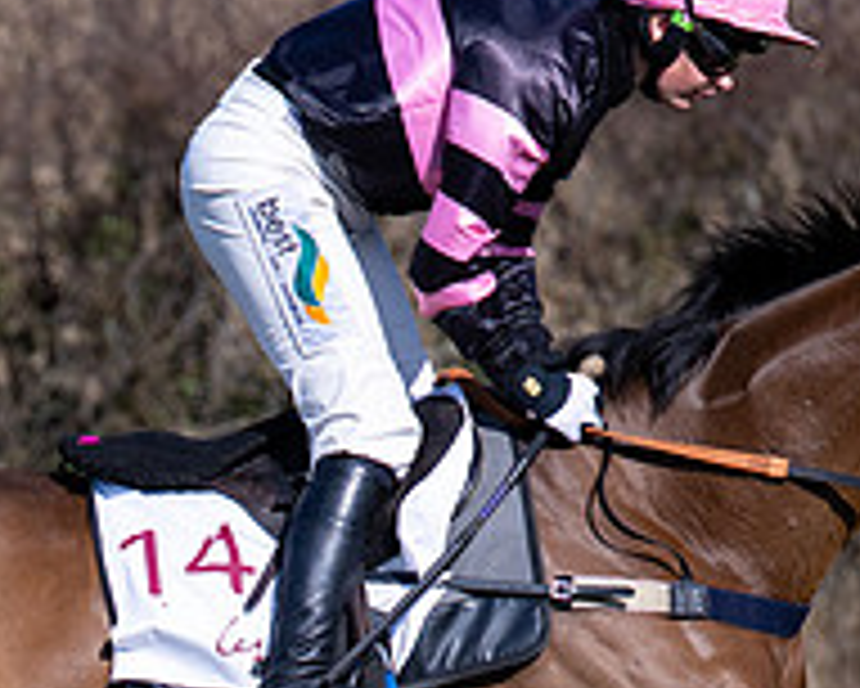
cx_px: 63
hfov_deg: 3.4
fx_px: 14515
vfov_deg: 2.7
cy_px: 724
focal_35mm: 570
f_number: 2.8
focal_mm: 115
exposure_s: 1/5000
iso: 200
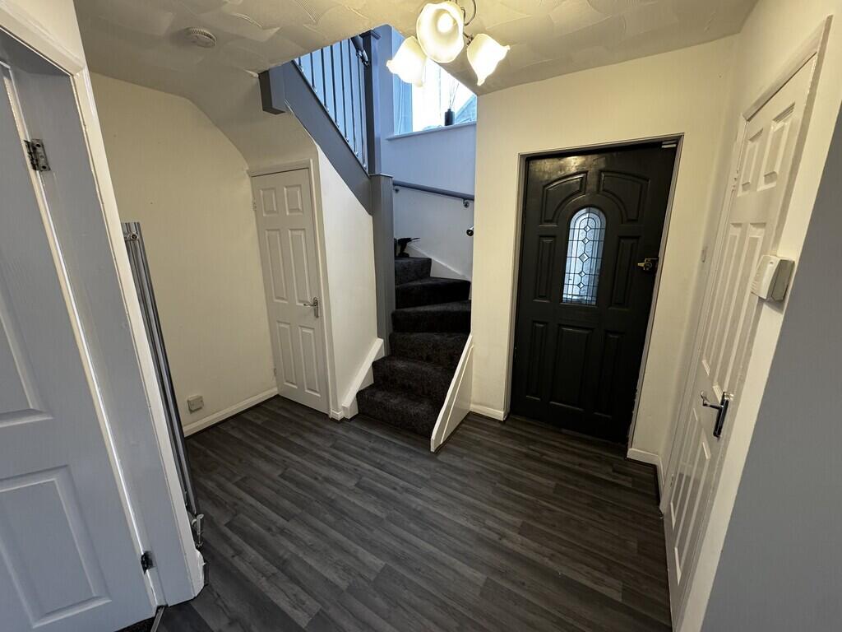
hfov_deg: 102.1
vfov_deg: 85.7
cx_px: 421
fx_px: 341
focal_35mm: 14
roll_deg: +1.0
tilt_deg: -14.8
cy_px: 316
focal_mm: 2.22
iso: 320
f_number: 2.2
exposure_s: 1/66
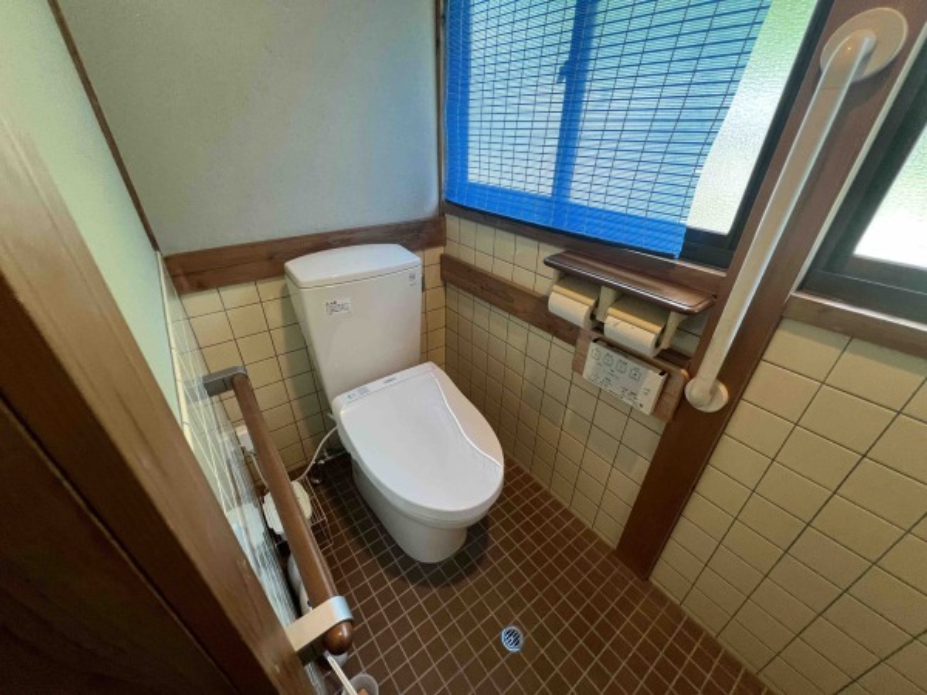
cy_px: 348
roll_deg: -0.3
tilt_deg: -33.7
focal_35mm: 13
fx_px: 348
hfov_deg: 106.2
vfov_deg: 89.9
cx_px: 464
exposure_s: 1/60
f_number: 1.8
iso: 320
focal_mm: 1.57
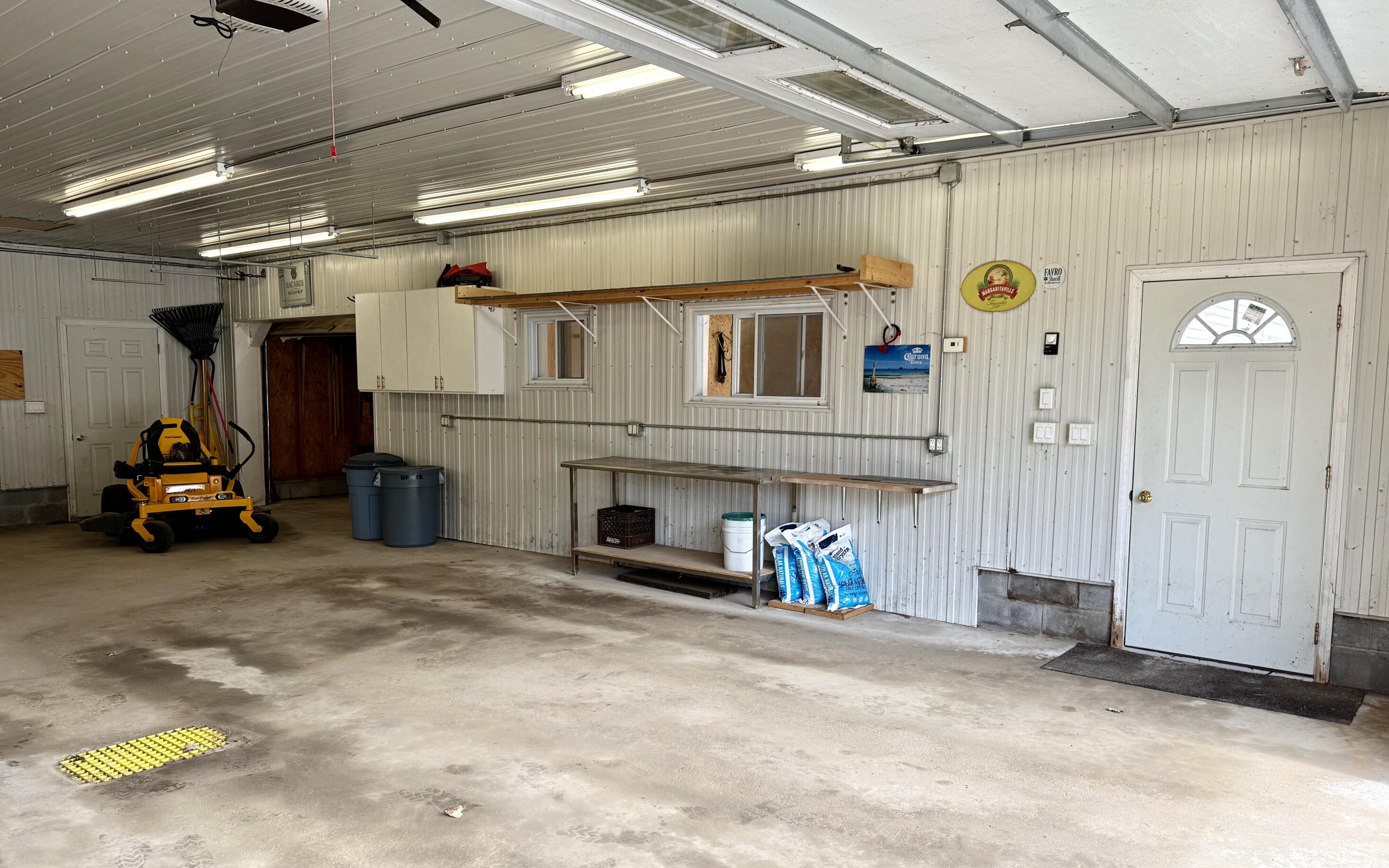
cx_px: 691
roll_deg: +0.1
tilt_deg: -5.4
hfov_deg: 70.4
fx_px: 984
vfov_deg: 47.5
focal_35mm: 26
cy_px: 475
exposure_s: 1/401
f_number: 1.78
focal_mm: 6.76
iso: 80
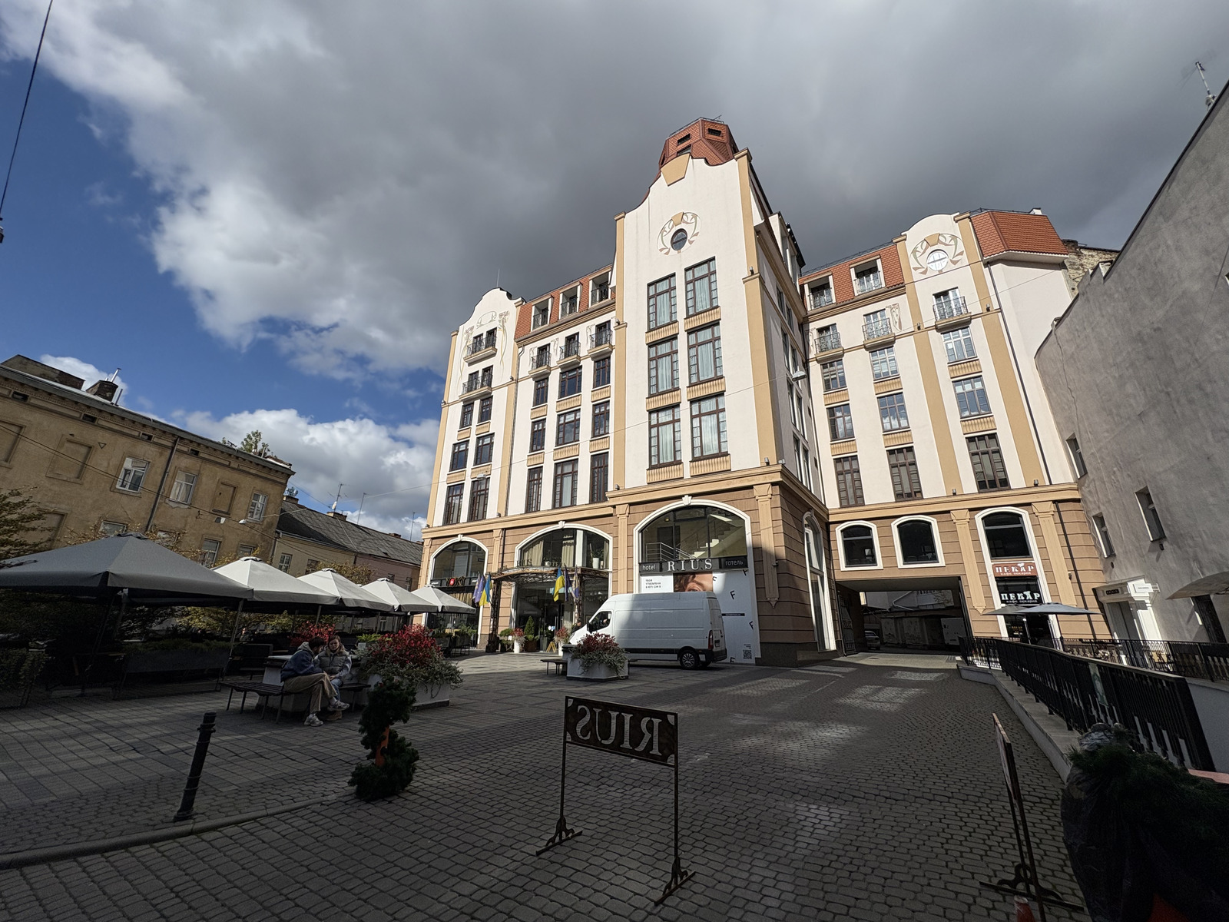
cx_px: 614
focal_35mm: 14
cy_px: 461
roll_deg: -1.0
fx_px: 497
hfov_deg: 102.1
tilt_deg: +19.2
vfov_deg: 85.7
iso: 50
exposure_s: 1/6135
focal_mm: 2.22
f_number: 2.2
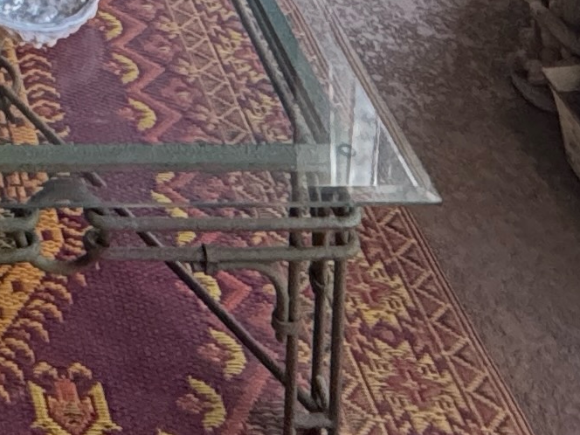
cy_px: -850
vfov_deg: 11.2
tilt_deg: -5.2
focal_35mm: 85
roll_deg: +0.7
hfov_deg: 20.4
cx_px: -240
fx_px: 1424
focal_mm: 2.22
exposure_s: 1/75
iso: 320
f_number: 2.2
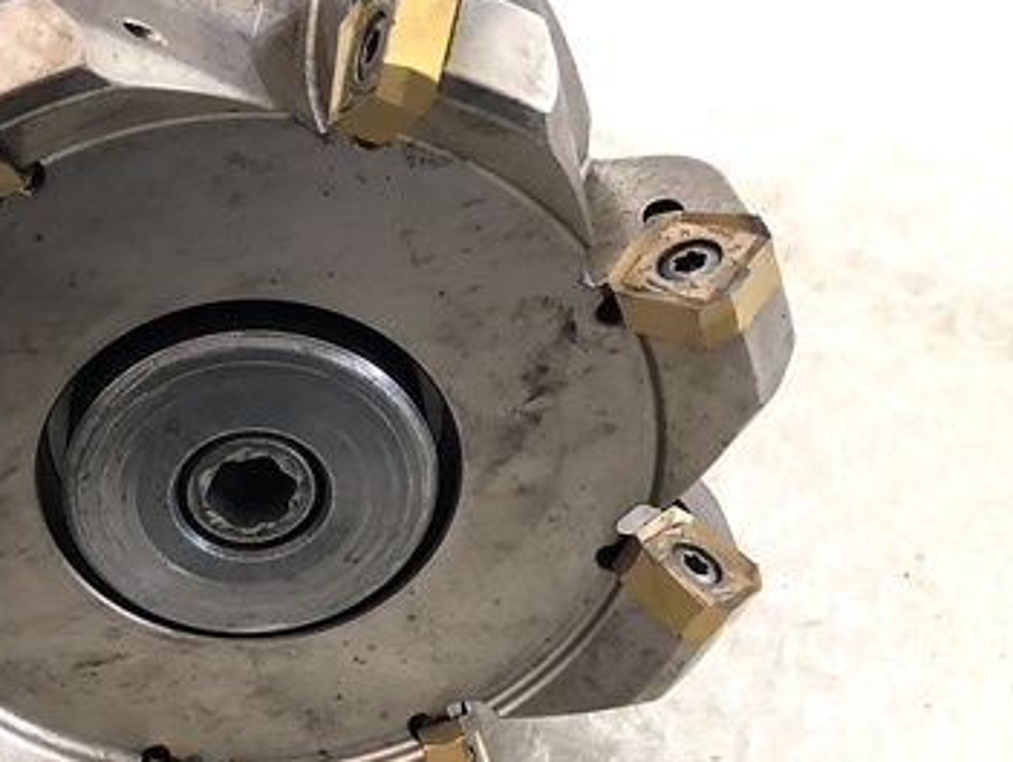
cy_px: 407
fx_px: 1494
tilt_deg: -47.8
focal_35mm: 51
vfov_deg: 28.6
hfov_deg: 36.8
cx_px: 291
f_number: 1.8
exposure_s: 1/15
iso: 80
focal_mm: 3.99
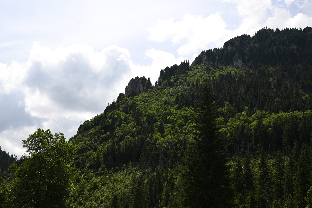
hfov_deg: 46.4
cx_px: 156
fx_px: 364
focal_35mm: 42
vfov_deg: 31.9
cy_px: 104
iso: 100
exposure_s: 1/320
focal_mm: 42
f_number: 9
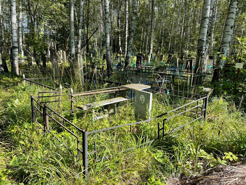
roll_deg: -2.6
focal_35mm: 26
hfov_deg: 67.3
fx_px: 185
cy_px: 92
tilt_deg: -7.6
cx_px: 123
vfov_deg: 53.1
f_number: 1.6
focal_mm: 4.2
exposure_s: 1/749
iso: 32
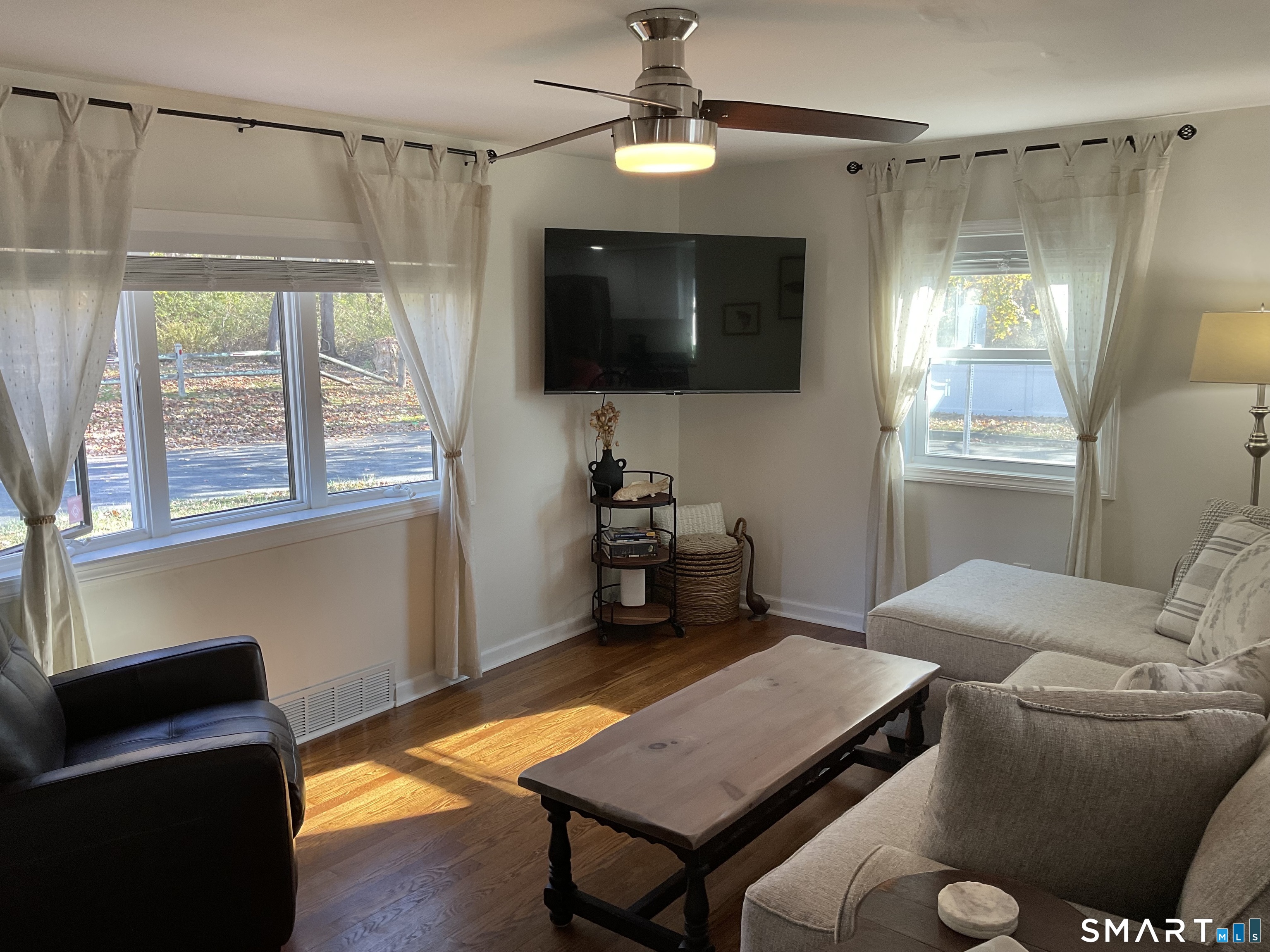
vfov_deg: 48.2
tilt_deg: -9.1
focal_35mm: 29
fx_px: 1064
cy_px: 476
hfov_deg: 61.7
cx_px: 635
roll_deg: +0.3
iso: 64
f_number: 1.8
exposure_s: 1/120
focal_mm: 3
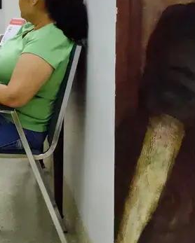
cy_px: 71
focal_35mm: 107
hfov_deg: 14.0
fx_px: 771
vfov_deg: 17.9
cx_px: -40
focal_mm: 38
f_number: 10
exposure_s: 1/400
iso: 25600
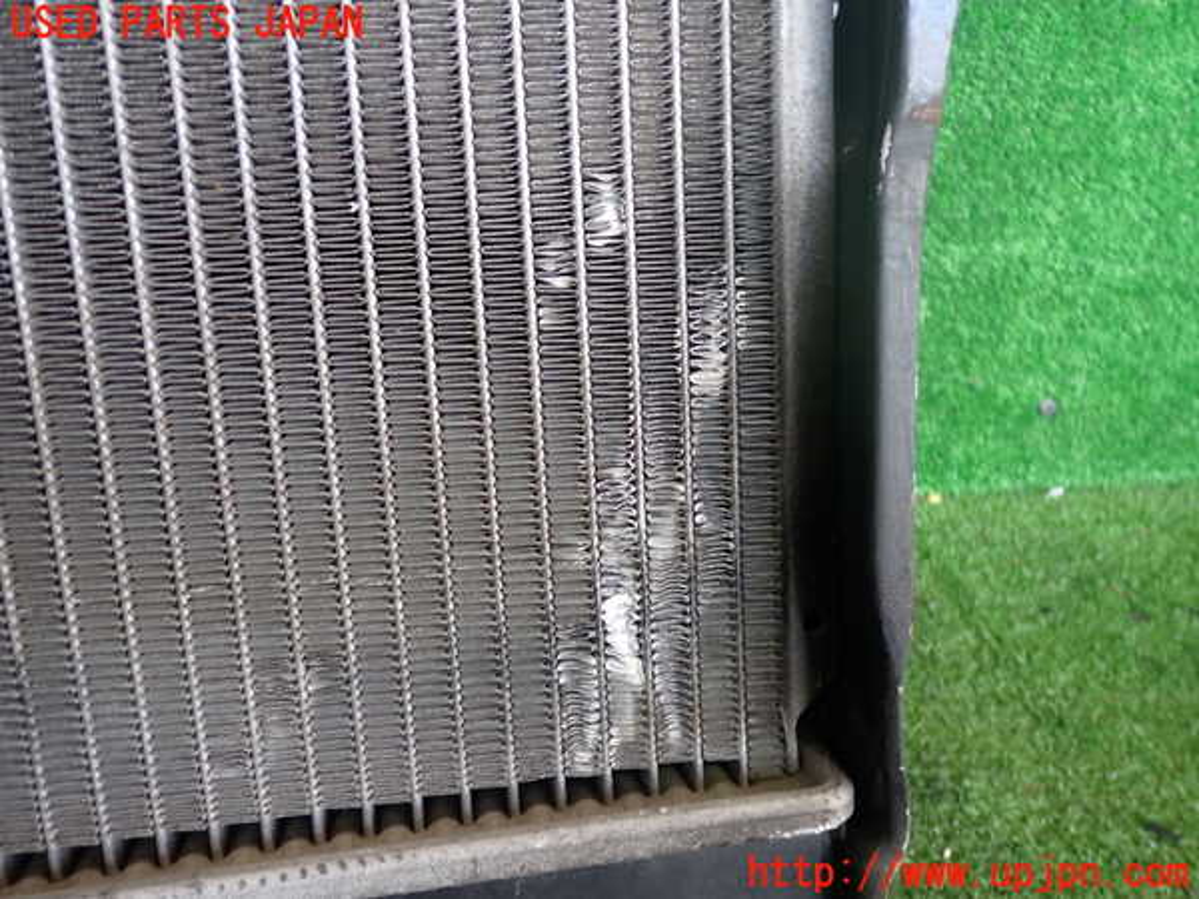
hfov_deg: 60.0
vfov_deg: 46.8
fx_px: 1039
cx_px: 600
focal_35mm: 30
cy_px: 450
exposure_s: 1/60
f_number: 2.3
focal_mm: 5.4
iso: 200
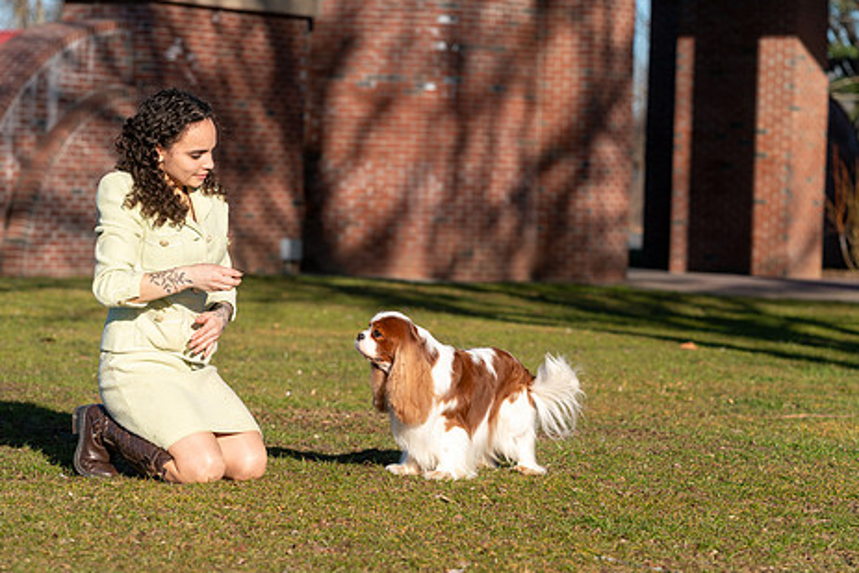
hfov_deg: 16.5
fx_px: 2960
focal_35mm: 124
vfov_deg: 11.1
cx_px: 375
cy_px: 292
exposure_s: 1/1000
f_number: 4.5
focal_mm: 99
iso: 100
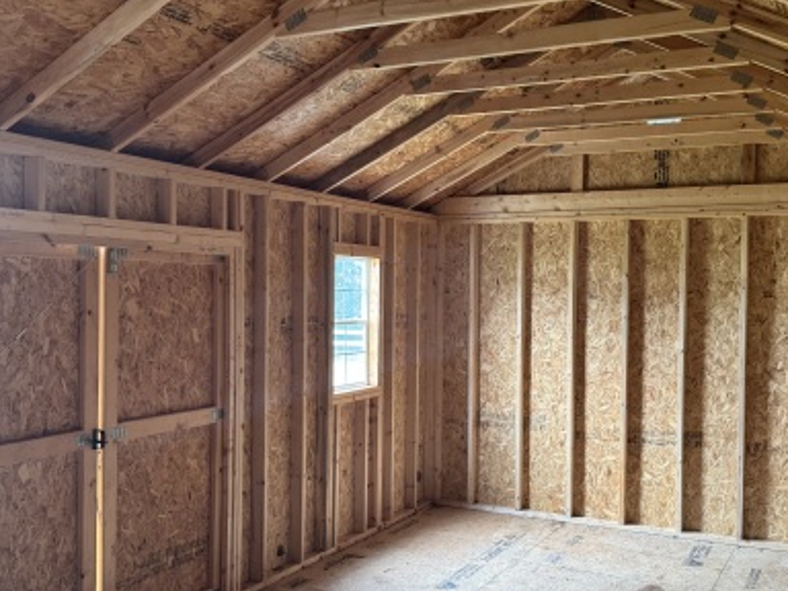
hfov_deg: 46.8
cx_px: 406
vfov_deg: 35.9
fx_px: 911
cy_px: 318
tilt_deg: -2.2
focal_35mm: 40
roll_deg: -1.2
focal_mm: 6.76
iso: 250
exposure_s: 1/60
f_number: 1.78
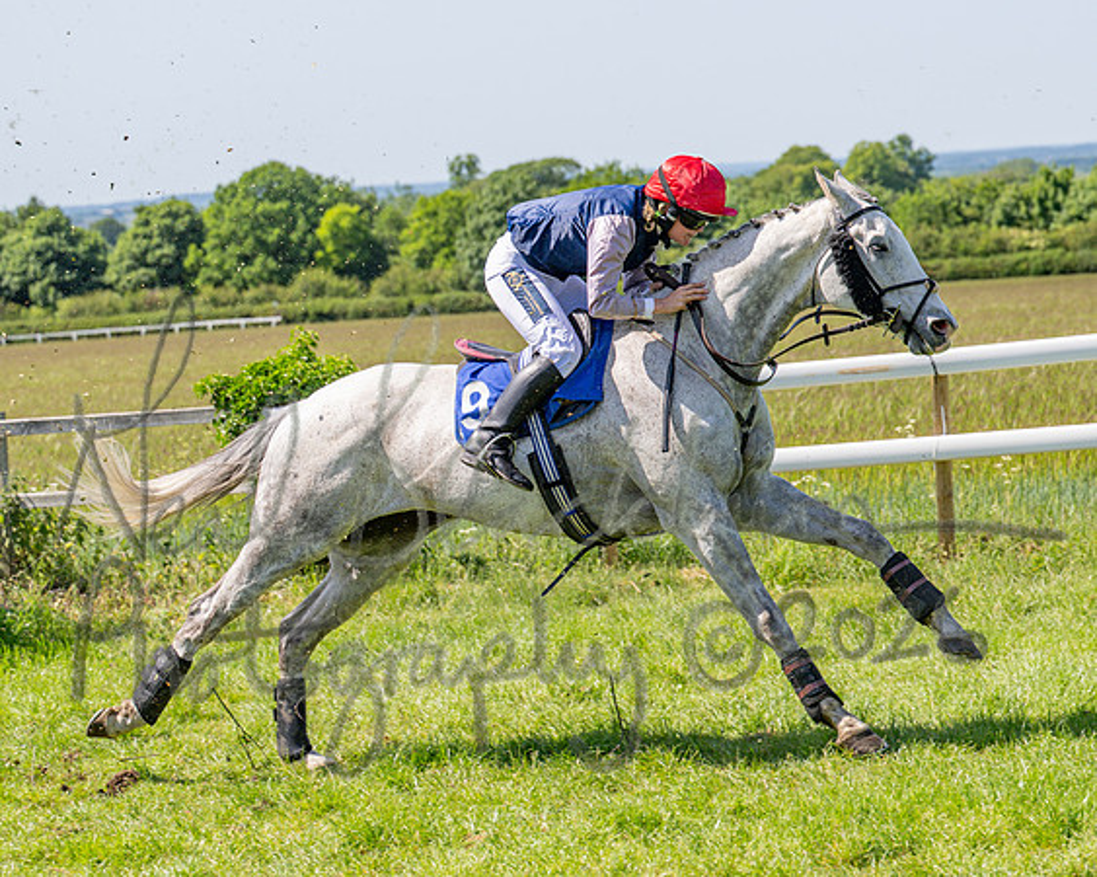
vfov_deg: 14.0
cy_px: 370
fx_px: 3563
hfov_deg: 17.5
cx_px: 640
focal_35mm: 110
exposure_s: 1/1600
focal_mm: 70
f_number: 4
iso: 200
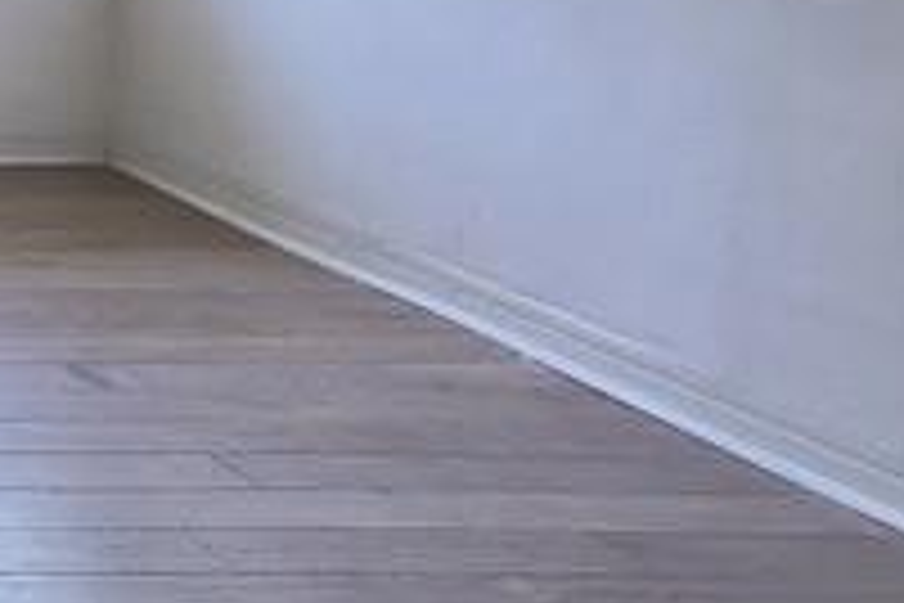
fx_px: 1733
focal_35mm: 69
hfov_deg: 16.9
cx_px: -1084
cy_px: -140
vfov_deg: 18.6
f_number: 2.2
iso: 200
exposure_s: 1/120
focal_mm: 2.2
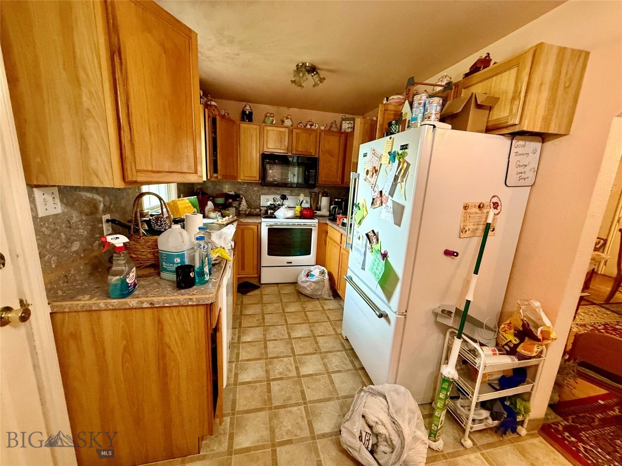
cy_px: 233
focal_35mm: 14
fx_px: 252
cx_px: 311
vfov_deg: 85.7
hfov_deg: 102.1
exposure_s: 1/60
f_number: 2.2
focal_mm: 2.22
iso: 500
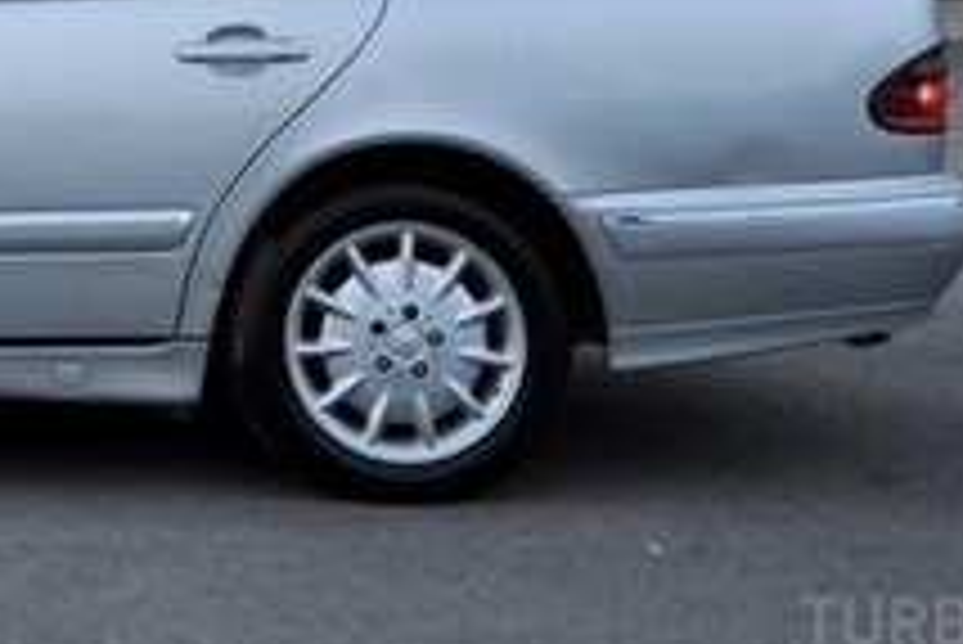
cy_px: -284
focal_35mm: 116
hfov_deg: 16.6
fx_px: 3093
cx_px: -324
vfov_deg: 11.4
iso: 1250
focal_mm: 25
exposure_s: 1/250
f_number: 4
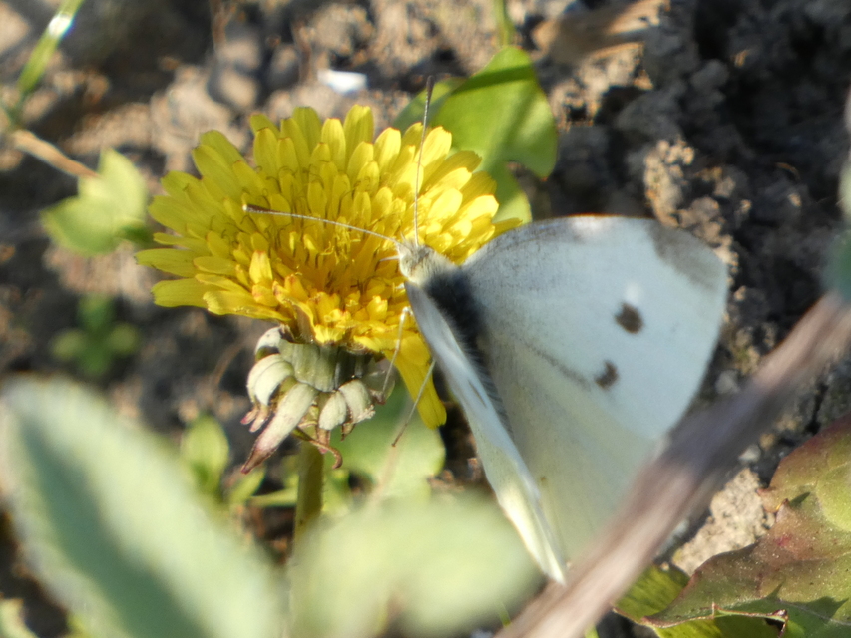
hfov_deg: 1.7
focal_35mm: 1152
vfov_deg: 1.3
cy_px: 319
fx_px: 28325
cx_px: 426
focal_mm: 206.4
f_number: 5.8
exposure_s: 1/125
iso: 160
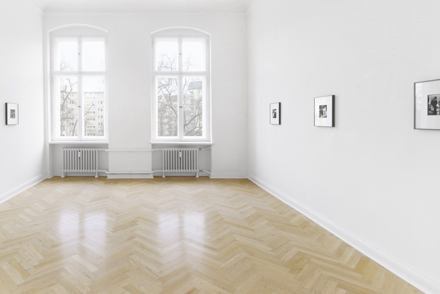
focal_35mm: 22
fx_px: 269
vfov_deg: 56.8
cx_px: 189
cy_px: 119
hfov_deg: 78.1
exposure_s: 10
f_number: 22
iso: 100
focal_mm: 16
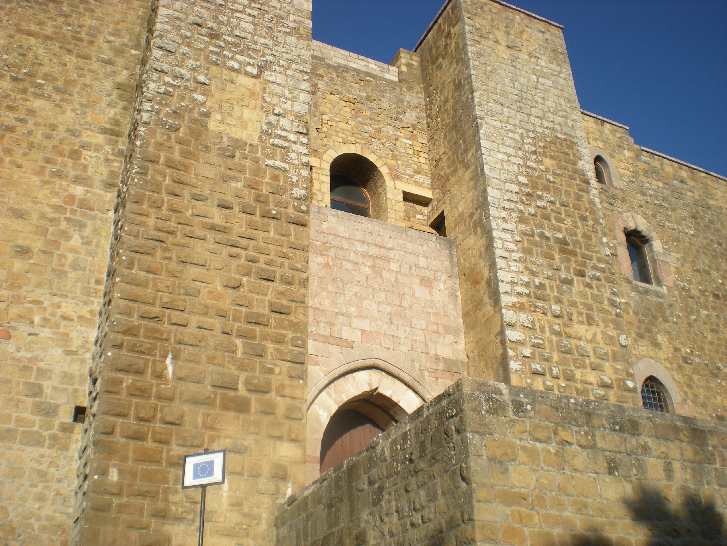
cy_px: 273
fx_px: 798
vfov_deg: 37.7
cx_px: 364
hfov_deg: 49.0
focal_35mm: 38
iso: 64
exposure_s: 1/390
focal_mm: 6.3
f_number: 4.6
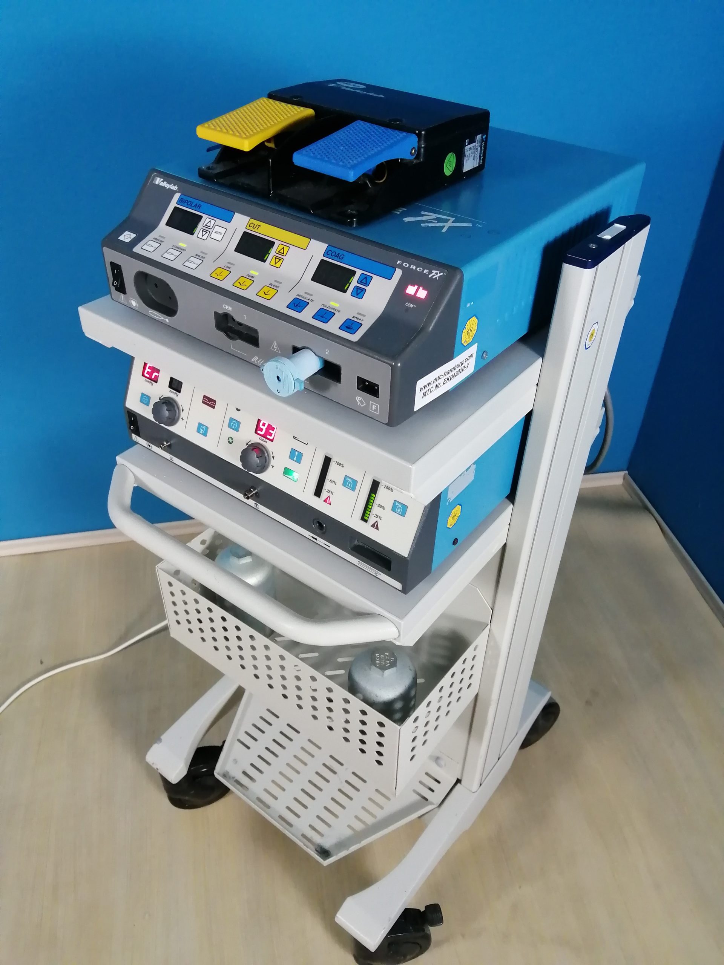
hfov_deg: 53.1
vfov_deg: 67.3
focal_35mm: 26
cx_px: 362
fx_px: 725
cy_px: 482
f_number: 1.8
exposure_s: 1/100
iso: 250
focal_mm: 3.6
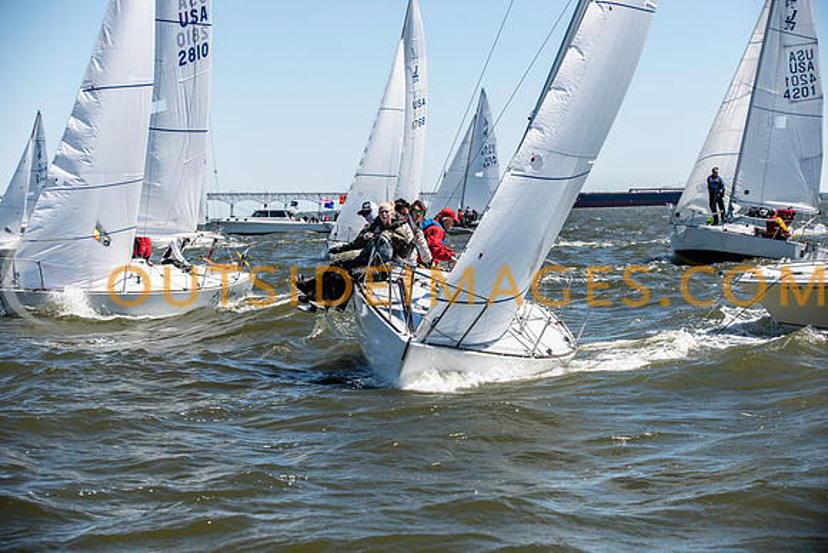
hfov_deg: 20.4
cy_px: 276
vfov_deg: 13.7
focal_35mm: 100
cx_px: 414
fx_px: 2300
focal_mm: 100
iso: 320
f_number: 5.6
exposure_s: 1/1600
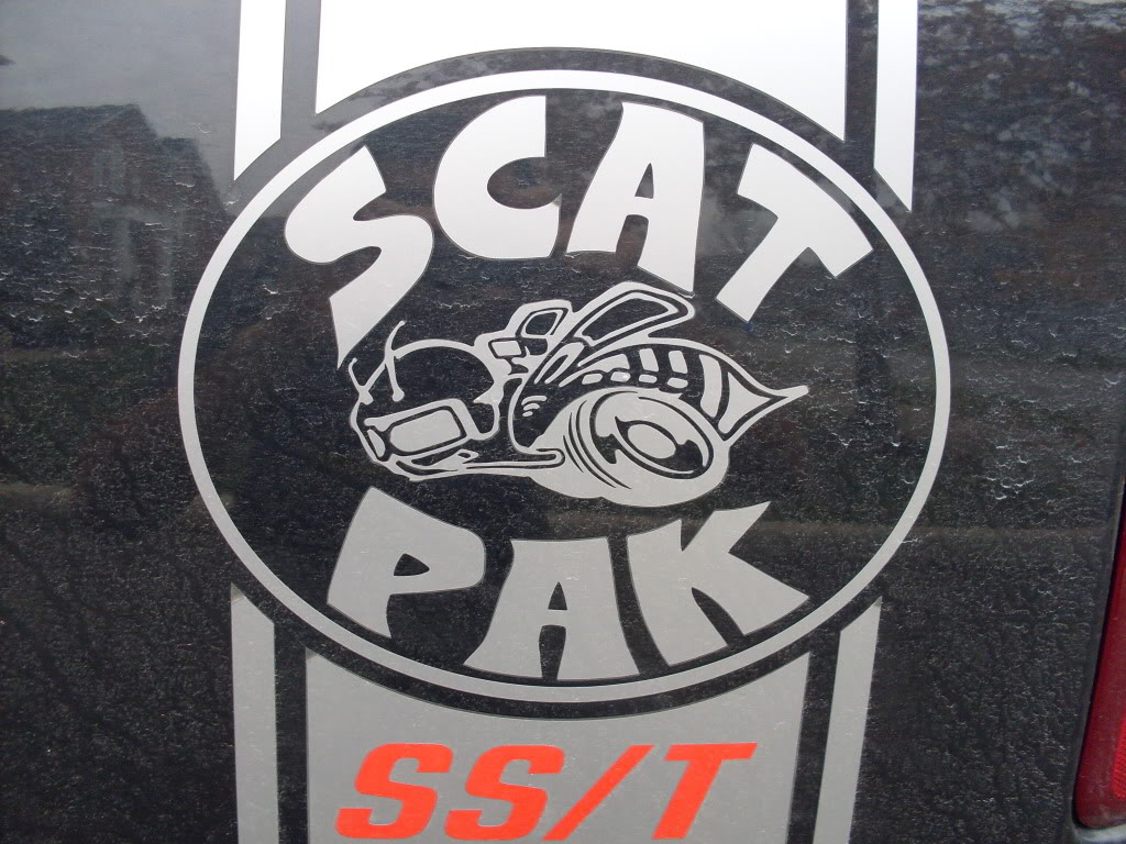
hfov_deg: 49.0
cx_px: 563
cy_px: 422
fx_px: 1236
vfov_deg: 37.7
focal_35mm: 38
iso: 100
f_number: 2.8
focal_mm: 6.3
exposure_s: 1/60
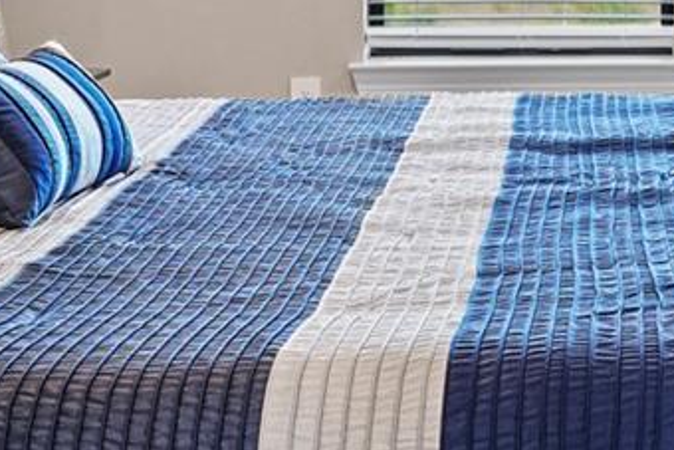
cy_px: -105
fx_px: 1761
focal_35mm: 94
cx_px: 735
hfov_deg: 20.7
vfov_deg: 14.1
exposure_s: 1/2.5
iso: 400
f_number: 10
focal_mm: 20
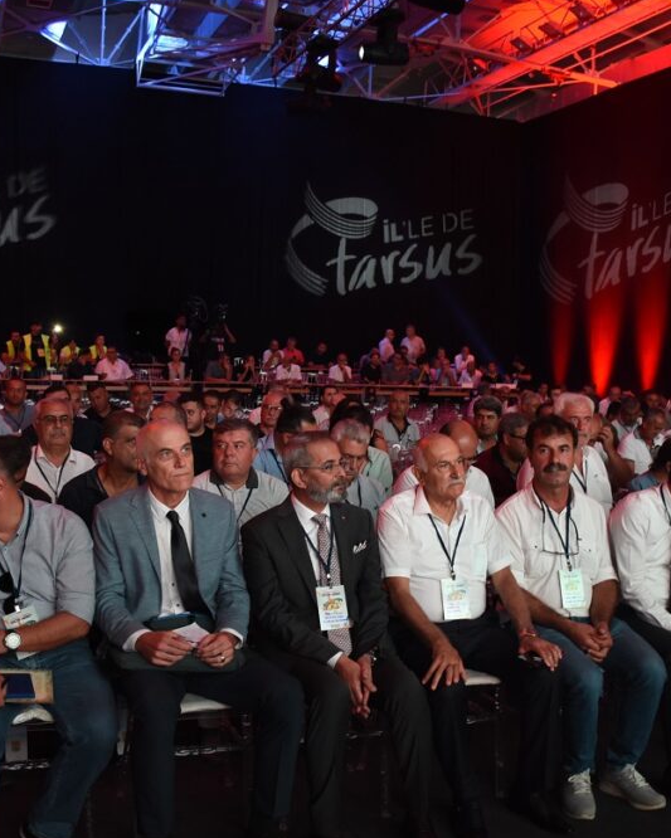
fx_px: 968
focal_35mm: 39
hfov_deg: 38.2
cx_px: 349
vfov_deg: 46.8
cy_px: 416
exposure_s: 1/15
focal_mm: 18
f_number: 3.5
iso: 1000
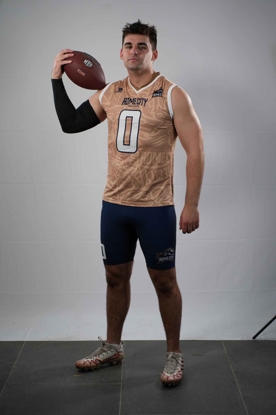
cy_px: 208
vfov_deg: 28.5
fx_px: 816
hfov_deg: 19.2
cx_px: 138
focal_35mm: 71
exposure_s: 1/200
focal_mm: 71
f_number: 2.8
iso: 800
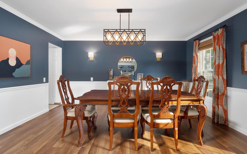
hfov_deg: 88.0
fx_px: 128
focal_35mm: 19
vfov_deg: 62.2
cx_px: 125
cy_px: 75
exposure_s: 1/3
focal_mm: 9
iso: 400
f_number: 8
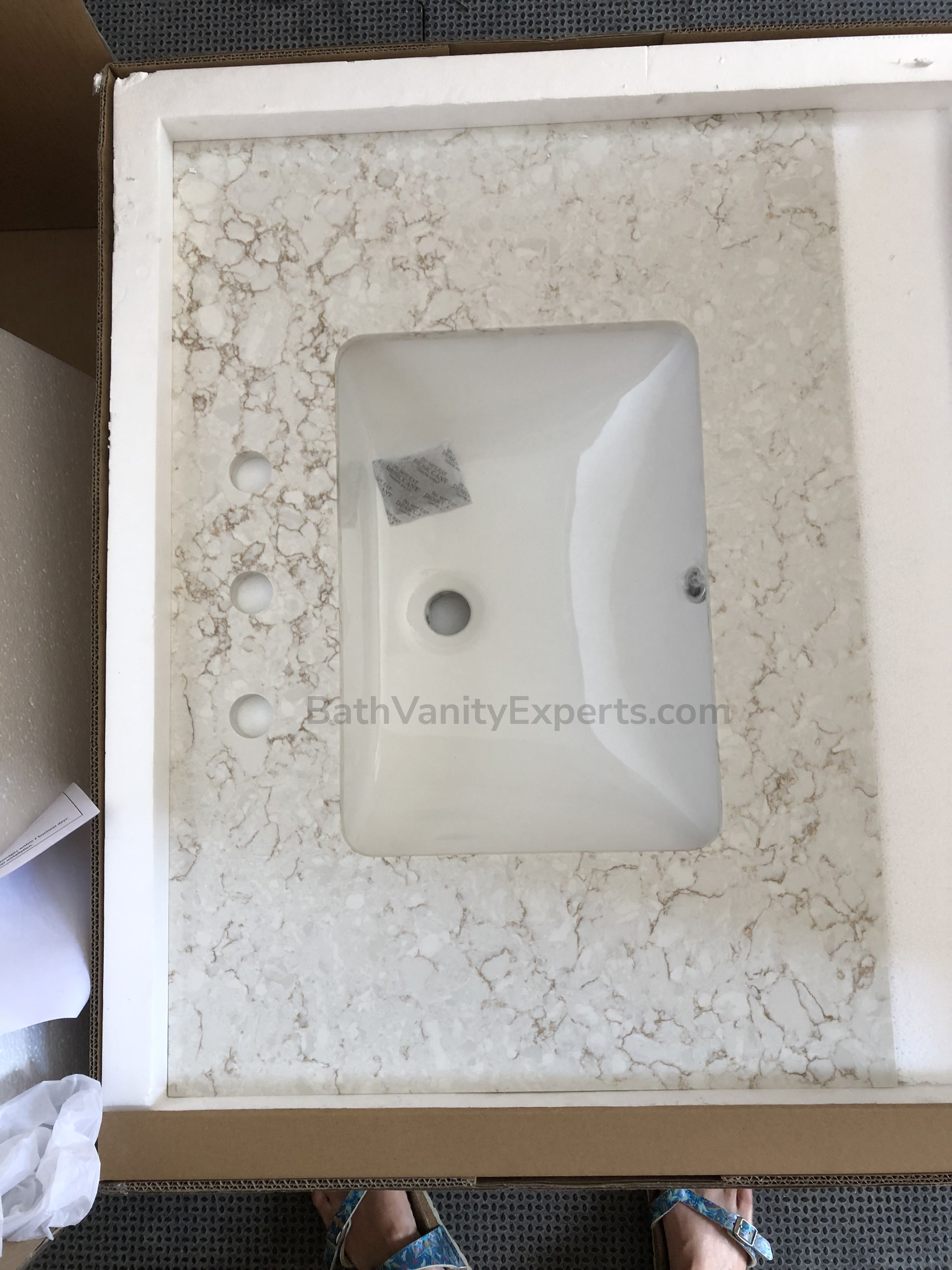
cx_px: 476
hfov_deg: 49.7
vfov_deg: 63.4
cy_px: 635
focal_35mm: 28
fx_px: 1027
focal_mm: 3.99
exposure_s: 1/30
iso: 32
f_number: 1.8
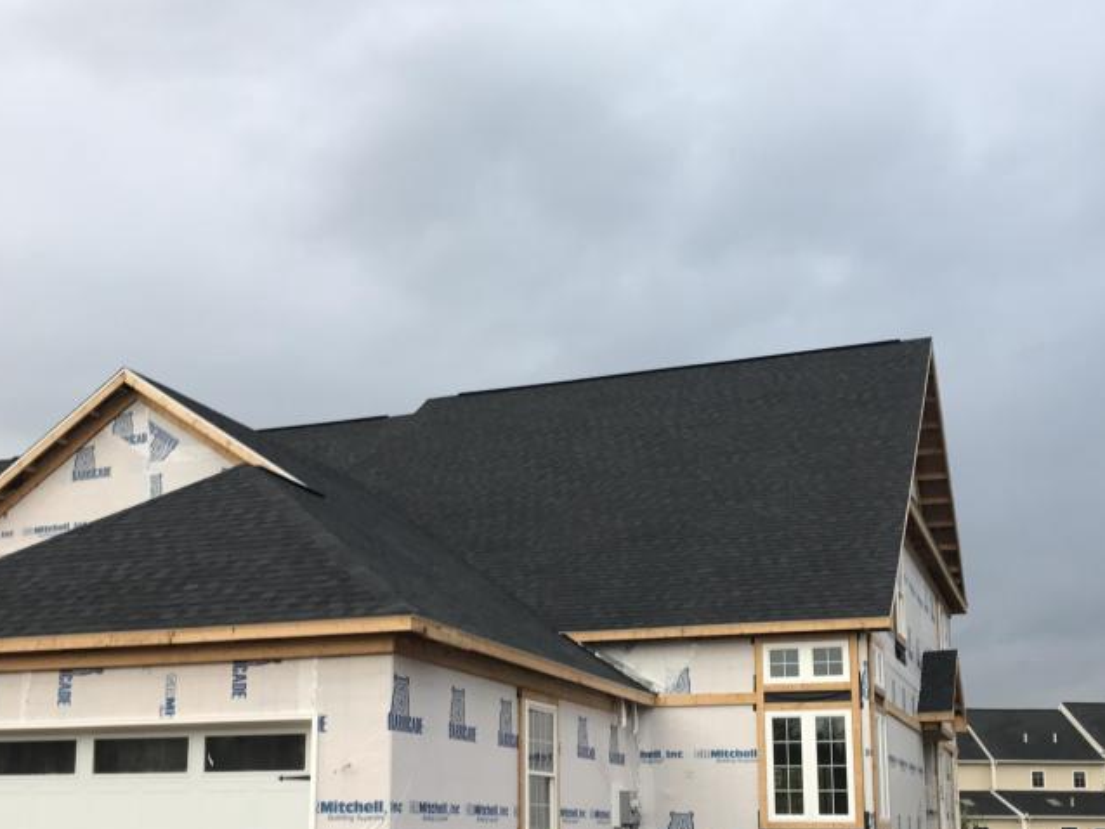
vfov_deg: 31.7
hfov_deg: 42.0
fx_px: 1437
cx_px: 489
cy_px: 605
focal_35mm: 45
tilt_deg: +11.2
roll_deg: +0.6
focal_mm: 3.99
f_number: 1.8
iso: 25
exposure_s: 1/120
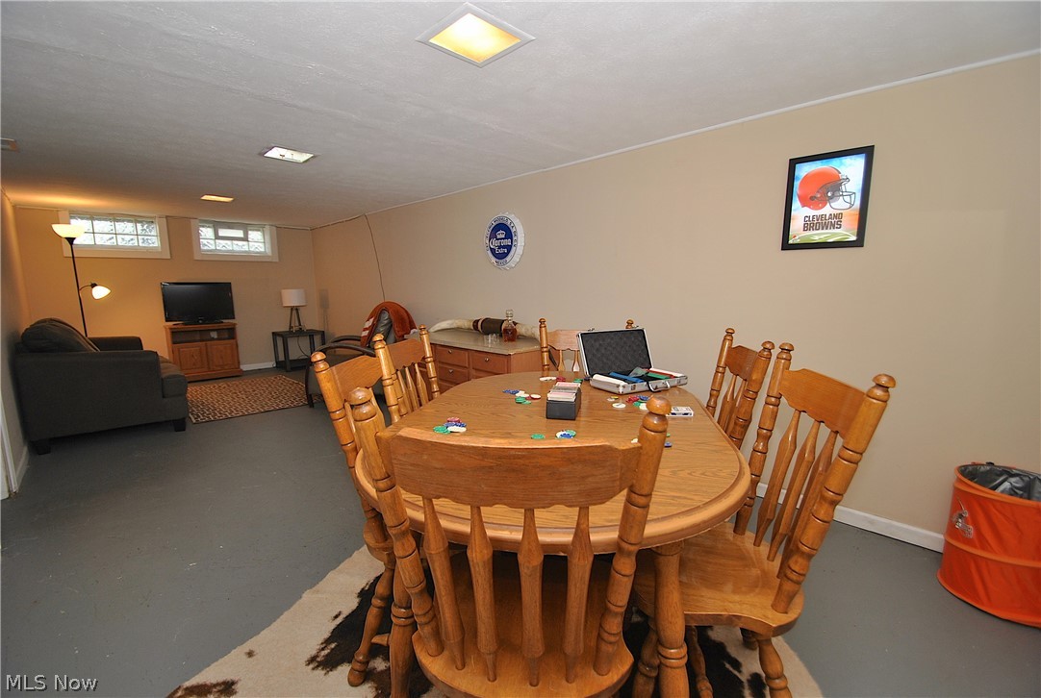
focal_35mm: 15
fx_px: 435
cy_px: 349
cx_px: 520
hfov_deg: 100.3
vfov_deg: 77.6
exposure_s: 1/60
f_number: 4
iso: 200
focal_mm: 10
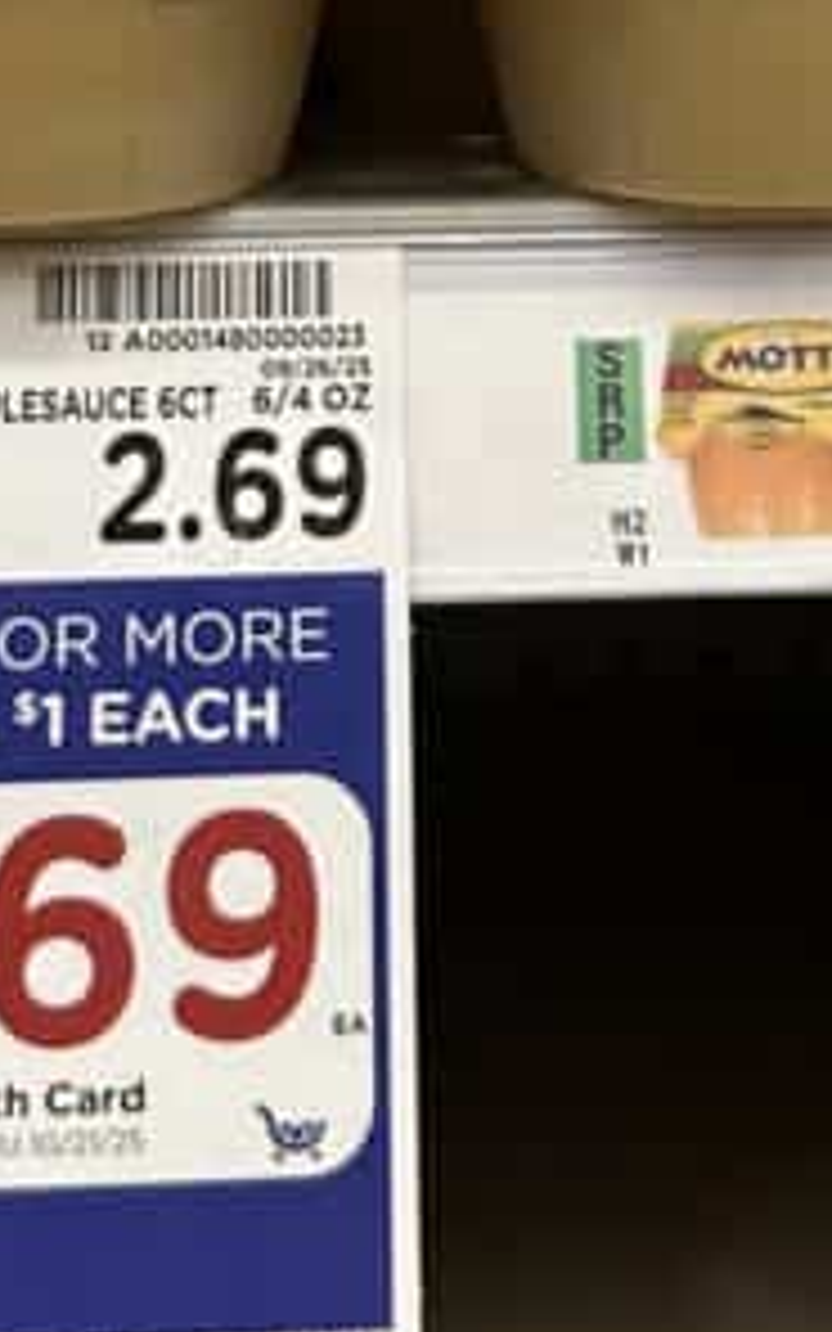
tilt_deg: -4.4
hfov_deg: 14.8
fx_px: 3193
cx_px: 553
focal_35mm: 88
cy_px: -117
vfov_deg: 22.3
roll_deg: +1.7
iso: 200
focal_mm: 6.86
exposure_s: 1/61
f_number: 1.78
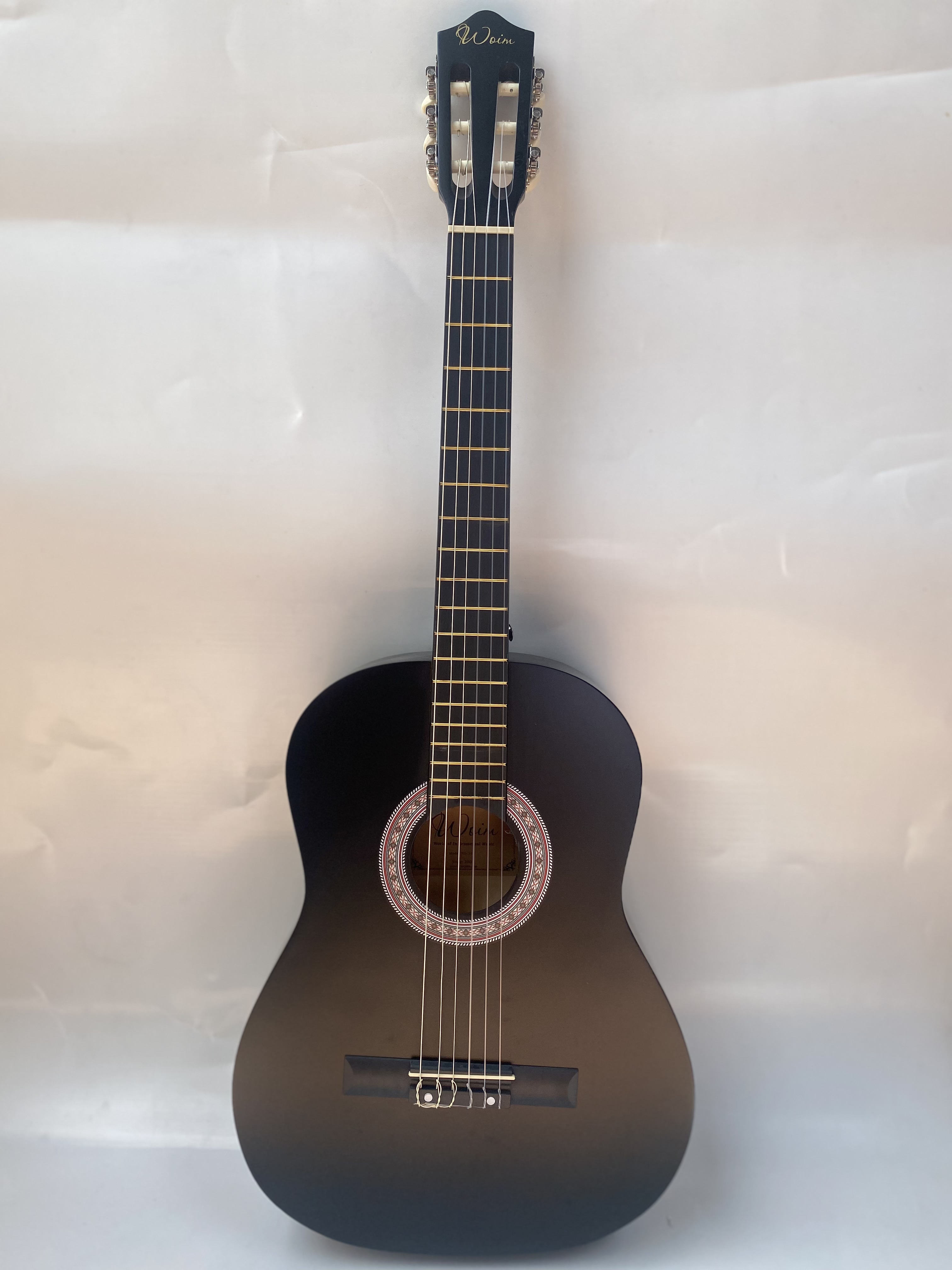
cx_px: 476
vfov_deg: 67.3
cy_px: 635
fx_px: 953
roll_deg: -1.2
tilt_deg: -9.0
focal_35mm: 26
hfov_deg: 53.1
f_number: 1.8
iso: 32
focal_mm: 4.25
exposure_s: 1/871
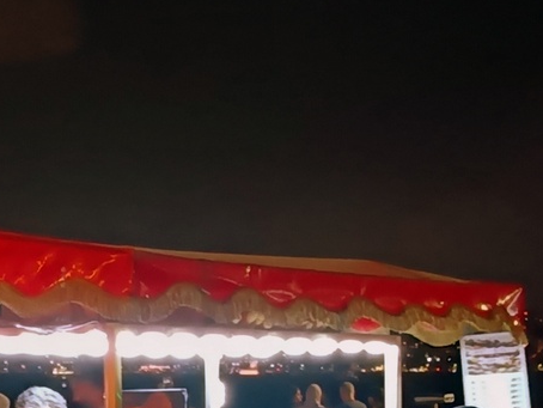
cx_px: 90
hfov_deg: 15.4
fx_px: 1993
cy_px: 487
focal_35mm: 127
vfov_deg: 11.5
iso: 3004
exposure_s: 1/25
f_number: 1.75
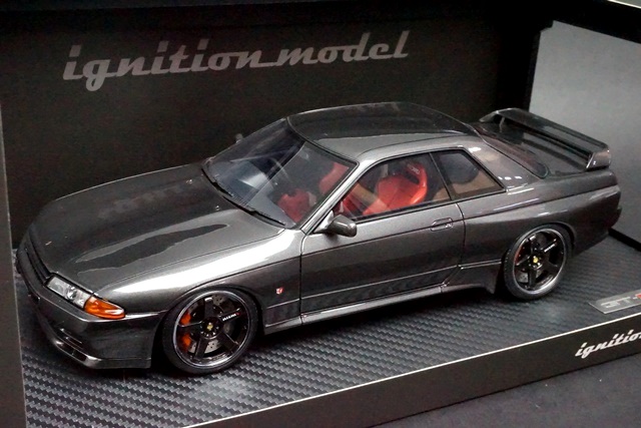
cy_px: 214
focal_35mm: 46
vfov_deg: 29.0
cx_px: 320
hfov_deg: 42.3
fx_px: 828
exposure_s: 1/25
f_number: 14
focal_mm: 31
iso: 25600
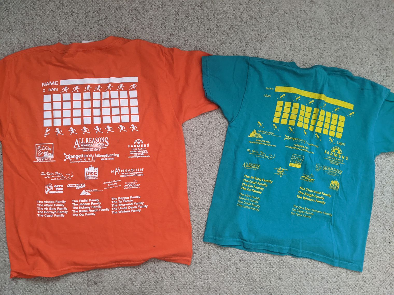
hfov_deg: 65.3
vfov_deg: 51.4
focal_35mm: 27
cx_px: 197
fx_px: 307
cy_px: 148
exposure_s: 1/24
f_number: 1.8
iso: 447
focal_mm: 4.44
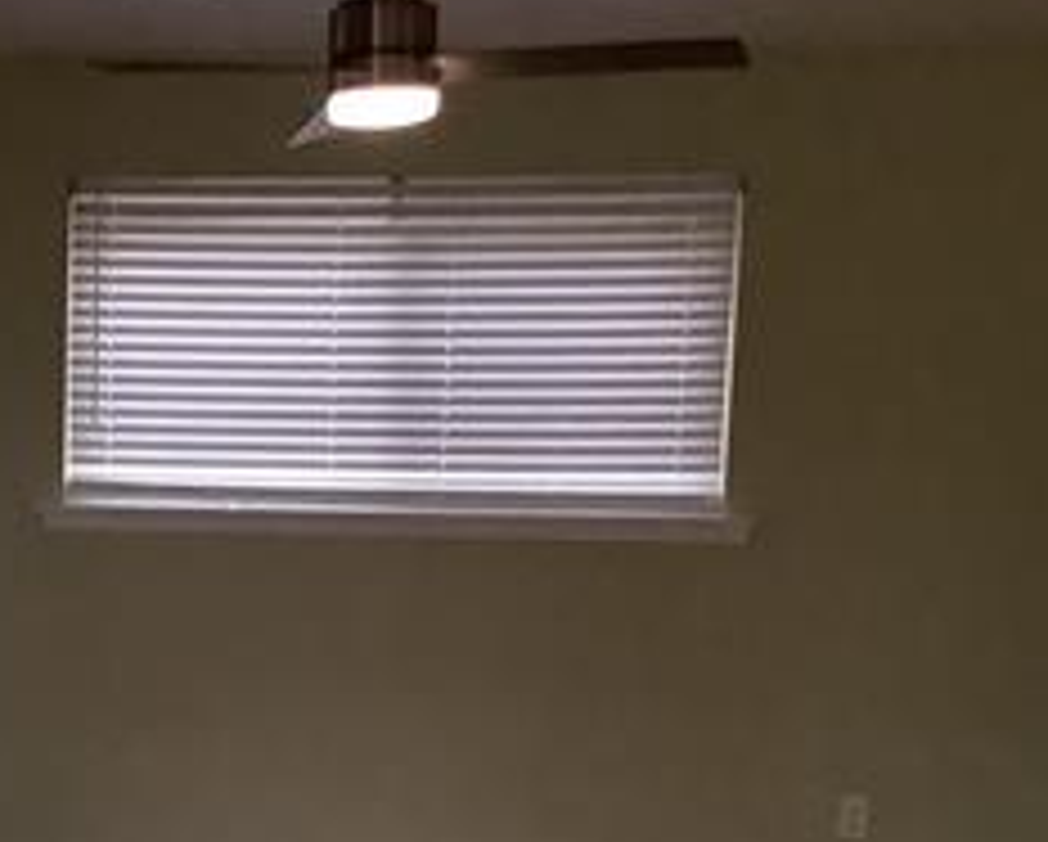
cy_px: 874
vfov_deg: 18.0
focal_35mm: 83
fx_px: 2578
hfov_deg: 21.9
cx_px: -58
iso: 320
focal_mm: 3.3
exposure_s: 1/60
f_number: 2.4
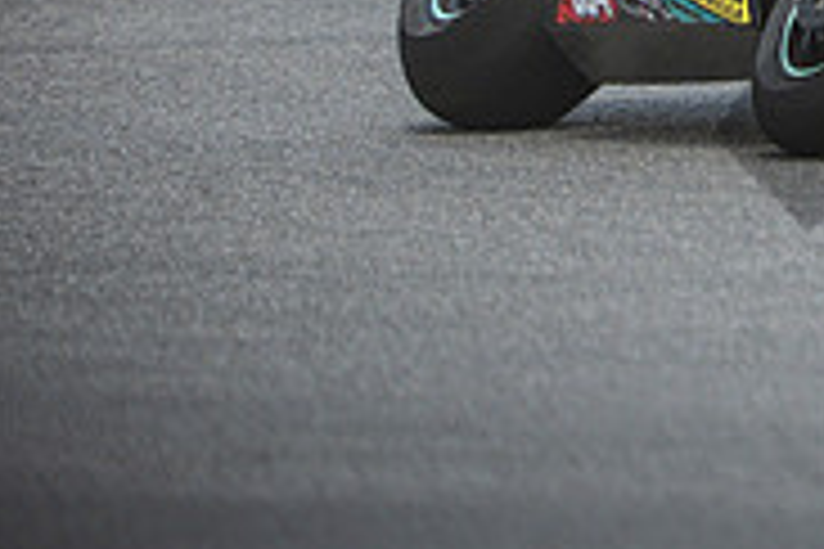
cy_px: -205
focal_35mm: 1332
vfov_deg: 1.0
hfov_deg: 1.5
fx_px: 30486
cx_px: 1148
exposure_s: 1/4000
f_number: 2.8
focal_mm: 280
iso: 1000
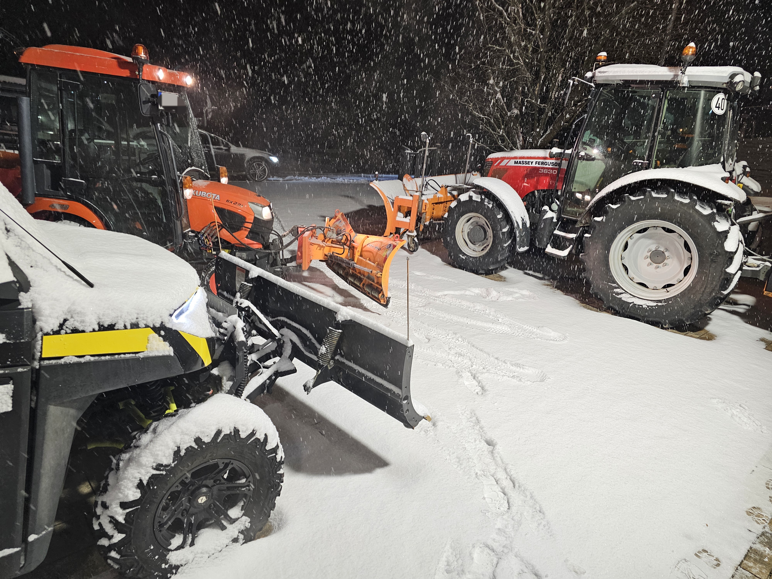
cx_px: 386
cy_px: 290
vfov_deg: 58.9
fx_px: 513
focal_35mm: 23
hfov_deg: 73.9
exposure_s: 1/101
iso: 100
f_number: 1.7
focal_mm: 6.3
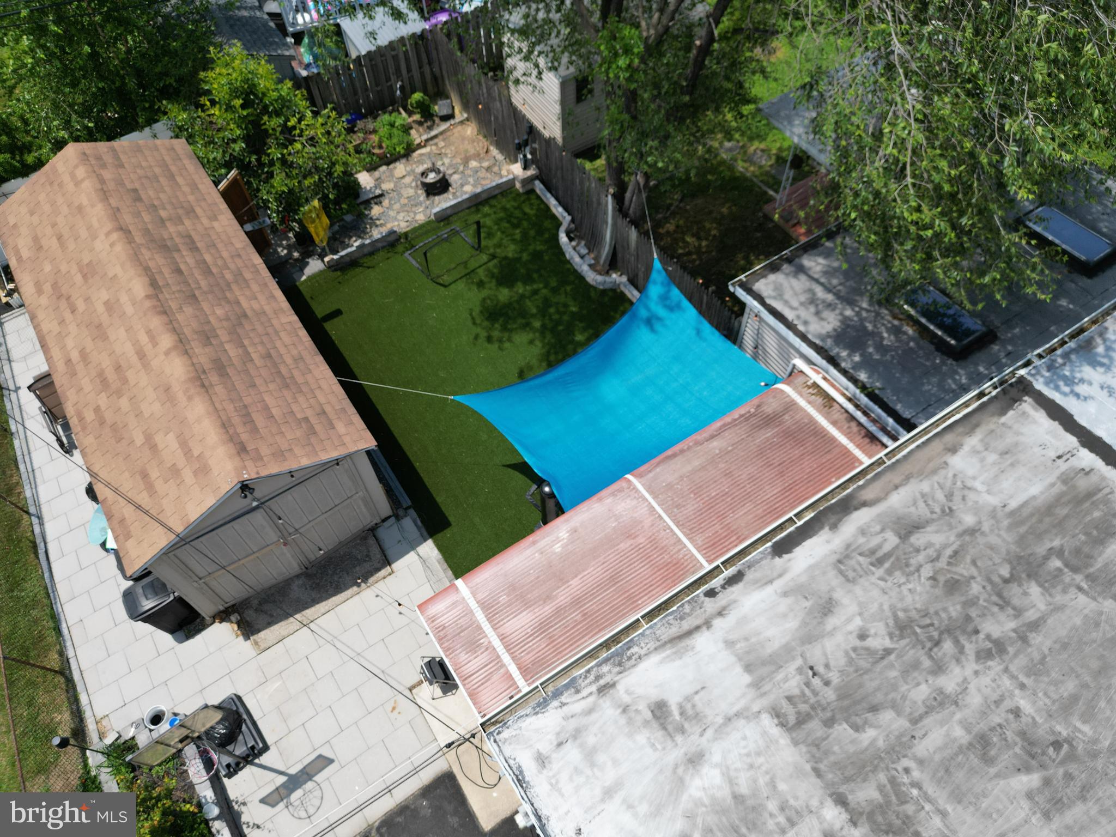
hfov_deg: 71.6
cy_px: 418
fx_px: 774
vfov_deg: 56.8
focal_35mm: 24
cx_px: 558
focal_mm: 6.72
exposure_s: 1/3200
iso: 120
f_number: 1.7
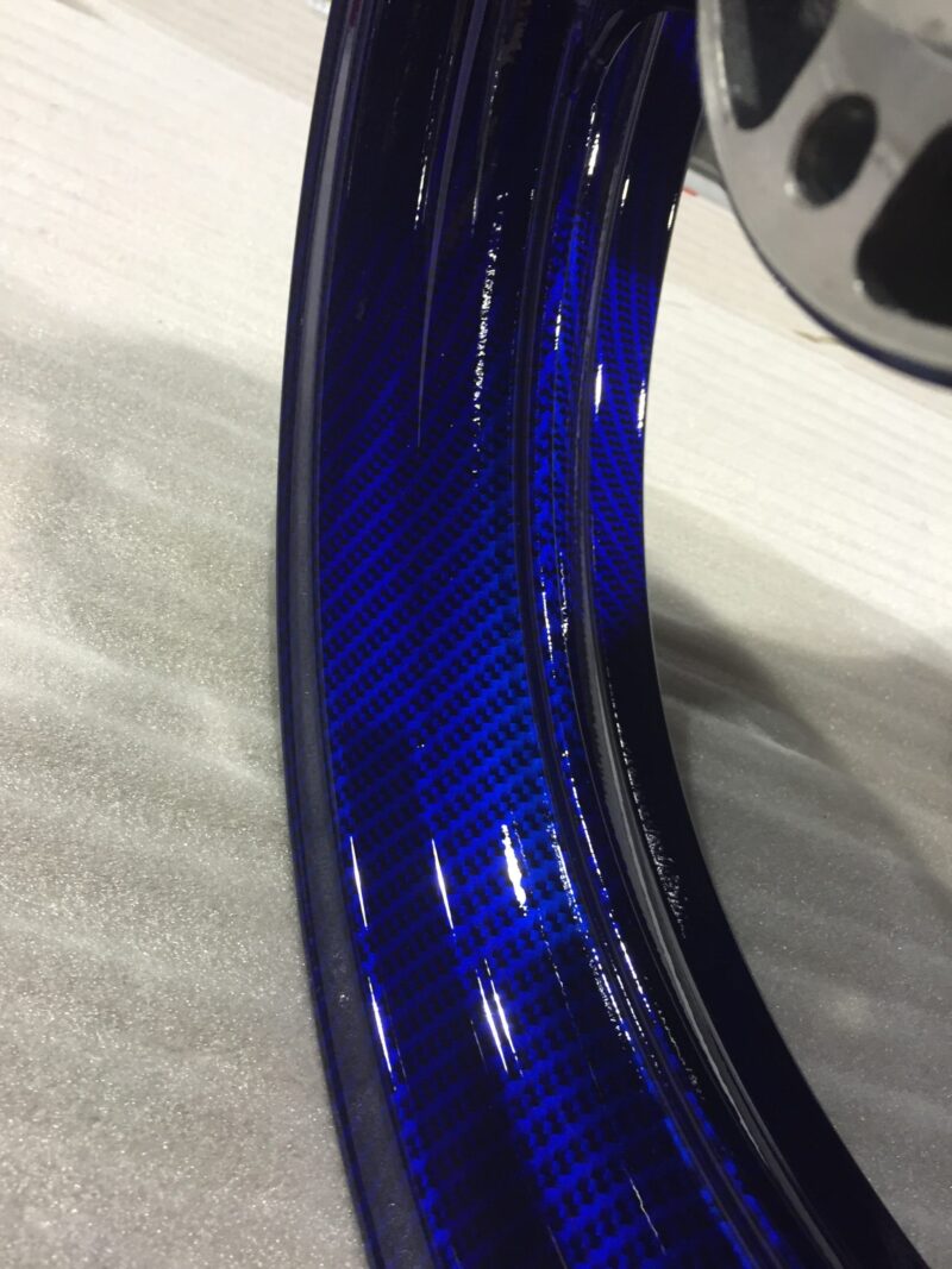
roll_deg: -29.0
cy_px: 634
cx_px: 476
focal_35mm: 29
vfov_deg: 61.7
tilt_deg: -35.9
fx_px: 1064
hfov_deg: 48.2
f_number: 2.2
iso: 125
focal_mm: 4.15
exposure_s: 1/33
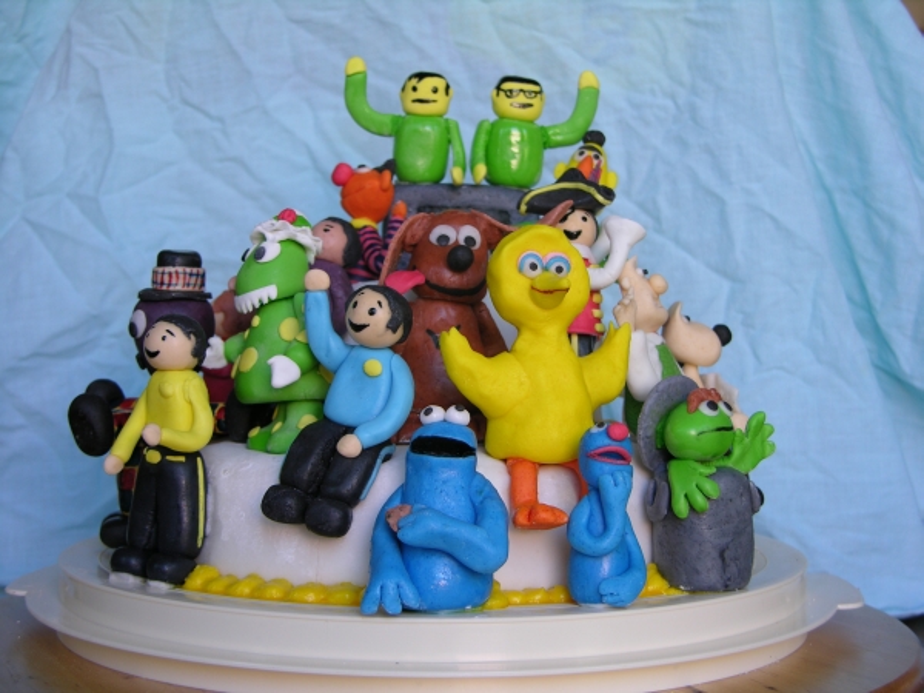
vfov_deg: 22.3
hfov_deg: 29.4
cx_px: 462
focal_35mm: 66
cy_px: 346
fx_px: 1762
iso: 50
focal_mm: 16.8
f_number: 3.2
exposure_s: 1/23.6
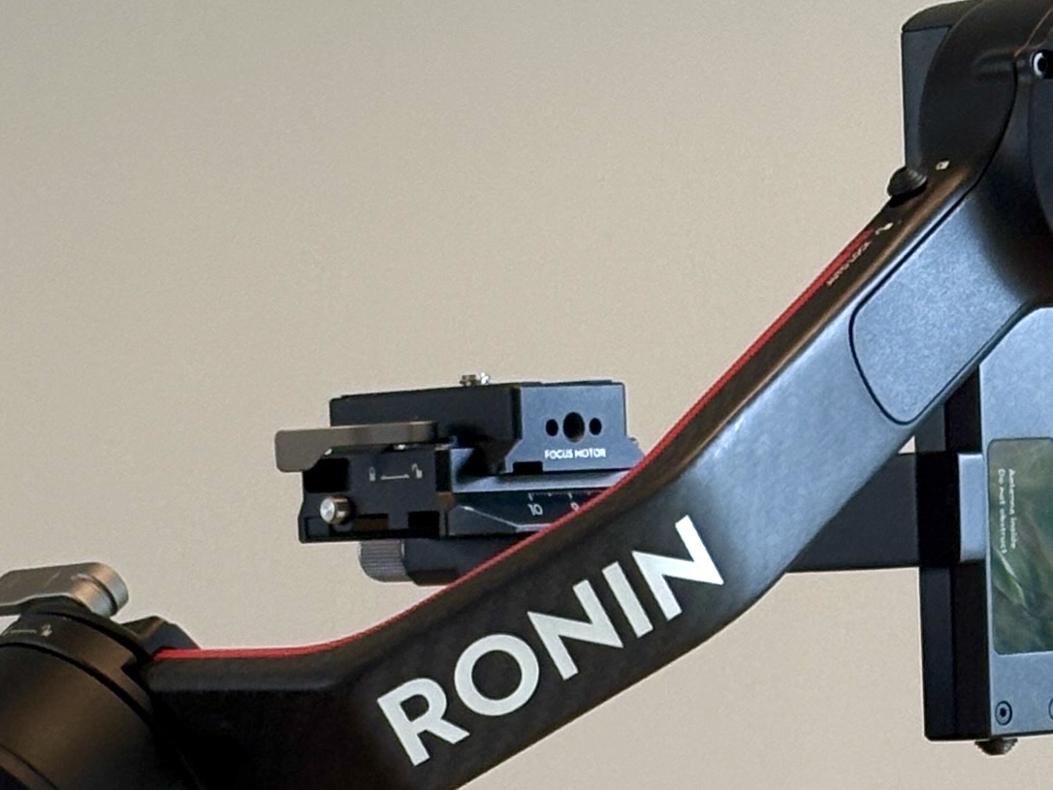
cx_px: 510
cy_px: 1249
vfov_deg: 7.5
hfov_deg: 10.2
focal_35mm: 193
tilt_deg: -6.2
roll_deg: +0.7
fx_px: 5872
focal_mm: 5.96
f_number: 1.6
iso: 64
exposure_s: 1/50
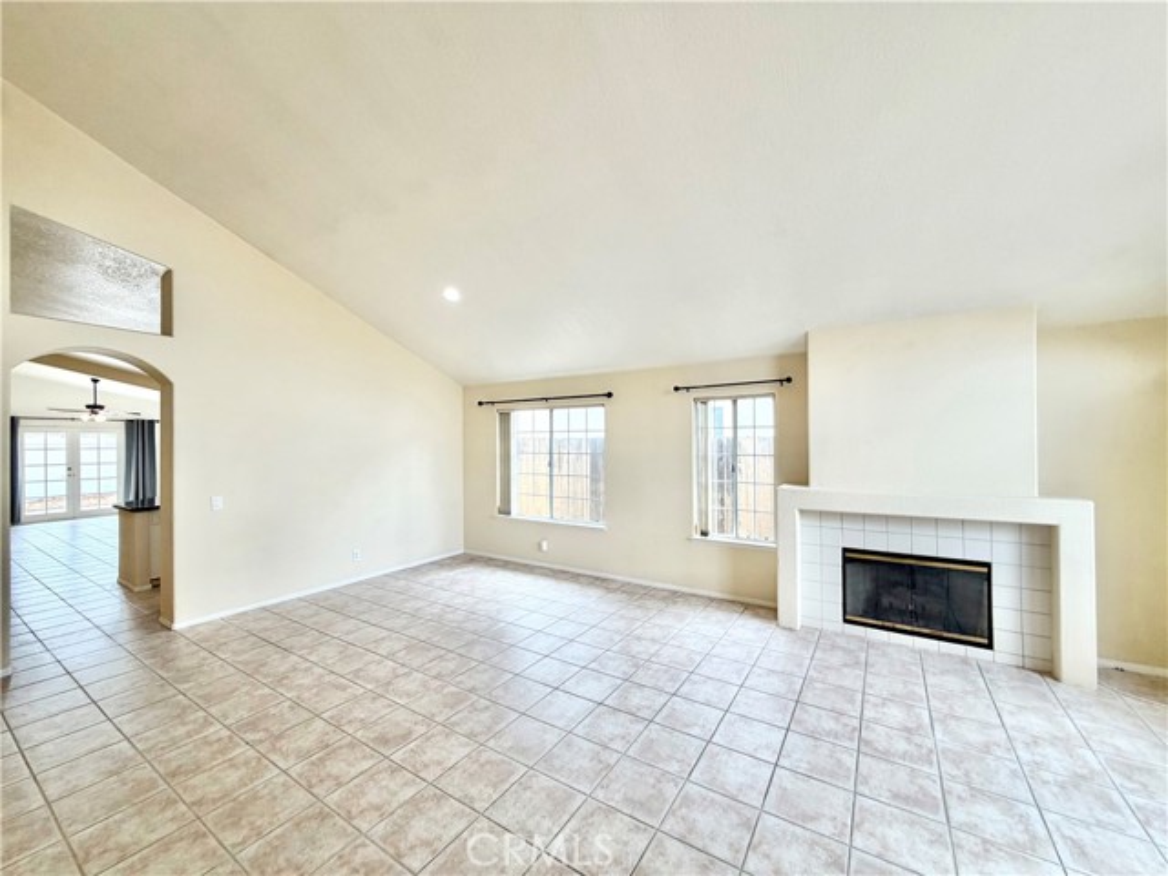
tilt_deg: +1.3
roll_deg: +0.3
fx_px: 472
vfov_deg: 85.7
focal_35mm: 14
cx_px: 584
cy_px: 438
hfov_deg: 102.1
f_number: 2.2
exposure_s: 1/120
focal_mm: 2.22
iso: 80
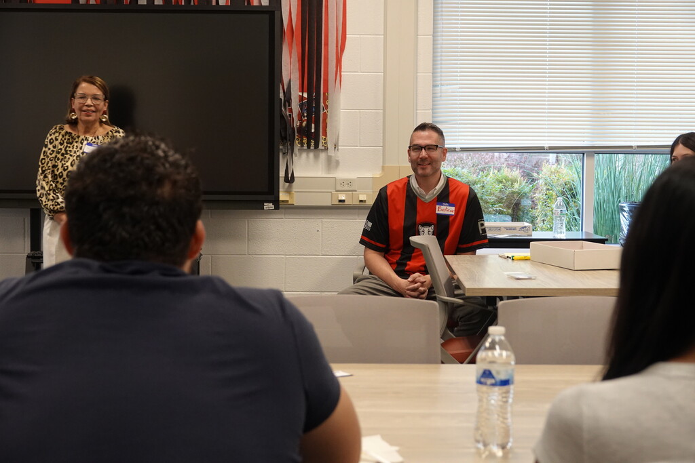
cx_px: 348
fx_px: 1487
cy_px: 232
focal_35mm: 77
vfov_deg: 17.7
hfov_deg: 26.3
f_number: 3.5
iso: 800
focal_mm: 28.07
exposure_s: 1/80
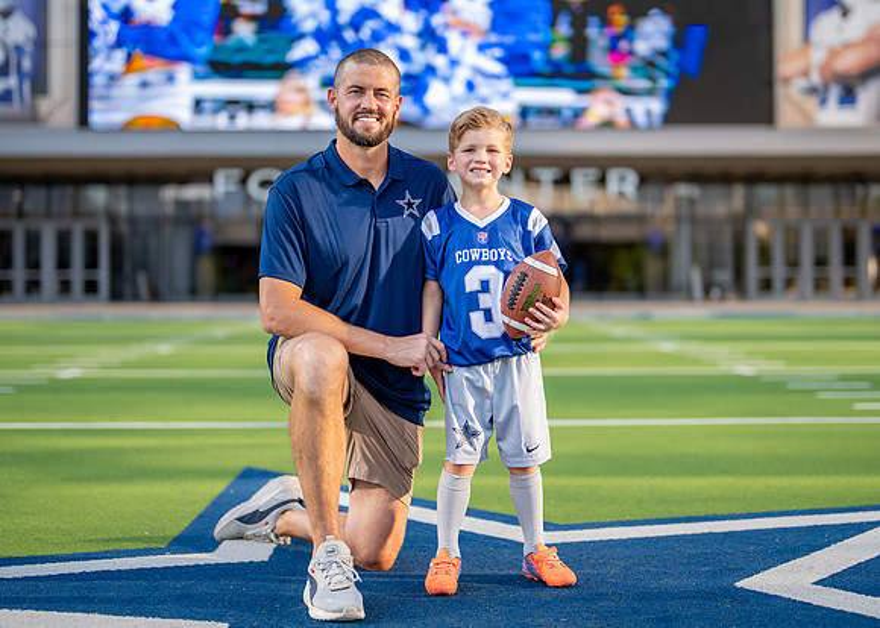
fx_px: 1578
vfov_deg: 22.5
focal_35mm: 63
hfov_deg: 31.2
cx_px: 461
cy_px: 256
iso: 125
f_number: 1.2
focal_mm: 50
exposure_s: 1/3200
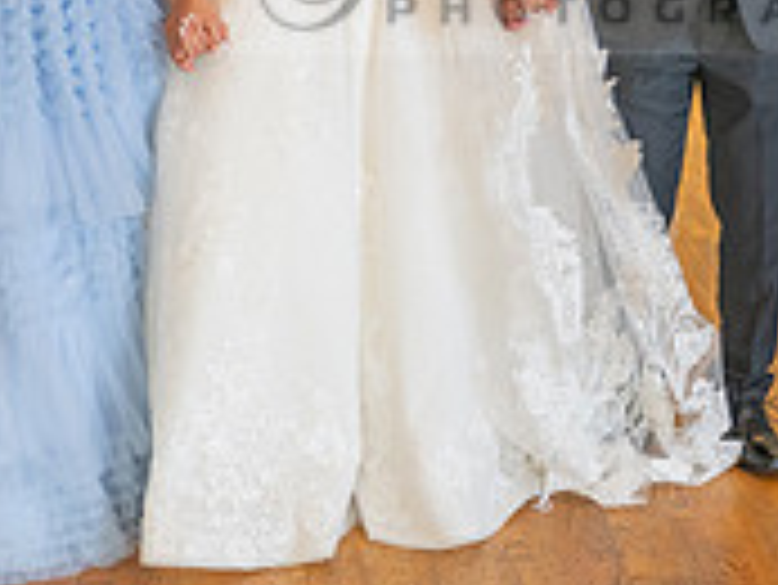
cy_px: 90
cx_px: 570
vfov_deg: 15.0
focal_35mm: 98
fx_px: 2204
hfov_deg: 19.9
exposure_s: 1/80
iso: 800
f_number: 4
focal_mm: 24
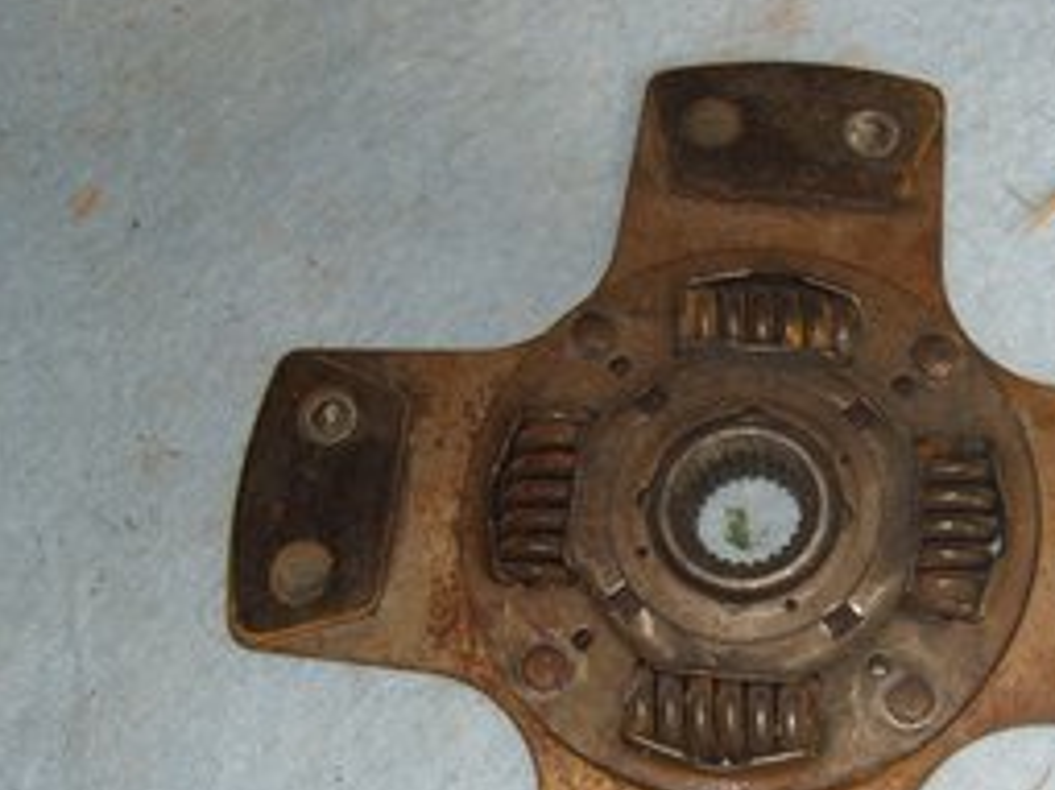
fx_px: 1675
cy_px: 517
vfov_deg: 26.4
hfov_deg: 34.4
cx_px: 753
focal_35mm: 55
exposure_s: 1/30
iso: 100
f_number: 2.8
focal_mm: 7.4
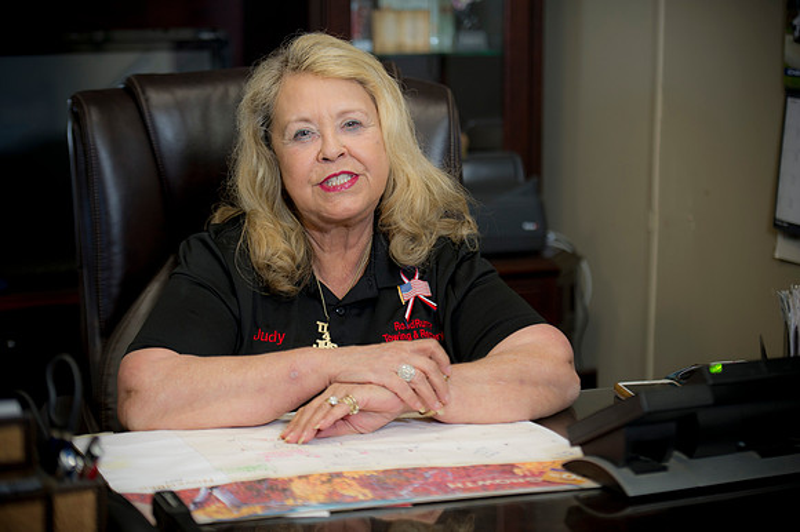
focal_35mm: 100
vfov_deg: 13.7
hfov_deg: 20.4
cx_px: 400
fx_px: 2221
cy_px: 266
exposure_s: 1/80
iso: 400
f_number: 2.8
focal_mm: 100
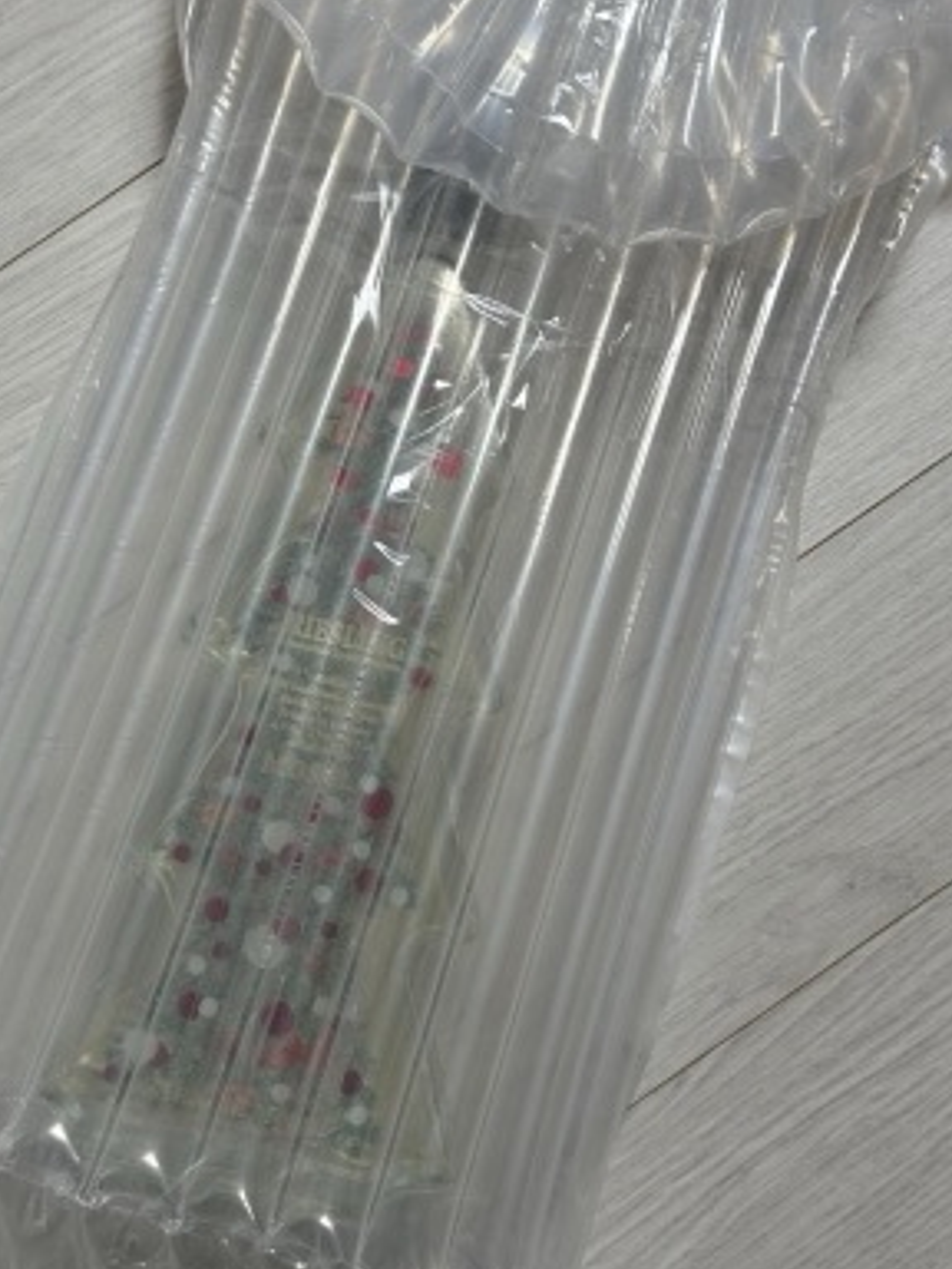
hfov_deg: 24.4
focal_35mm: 60
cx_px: 410
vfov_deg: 32.2
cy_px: 601
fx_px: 2200
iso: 64
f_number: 1.78
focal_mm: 6.76
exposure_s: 1/60
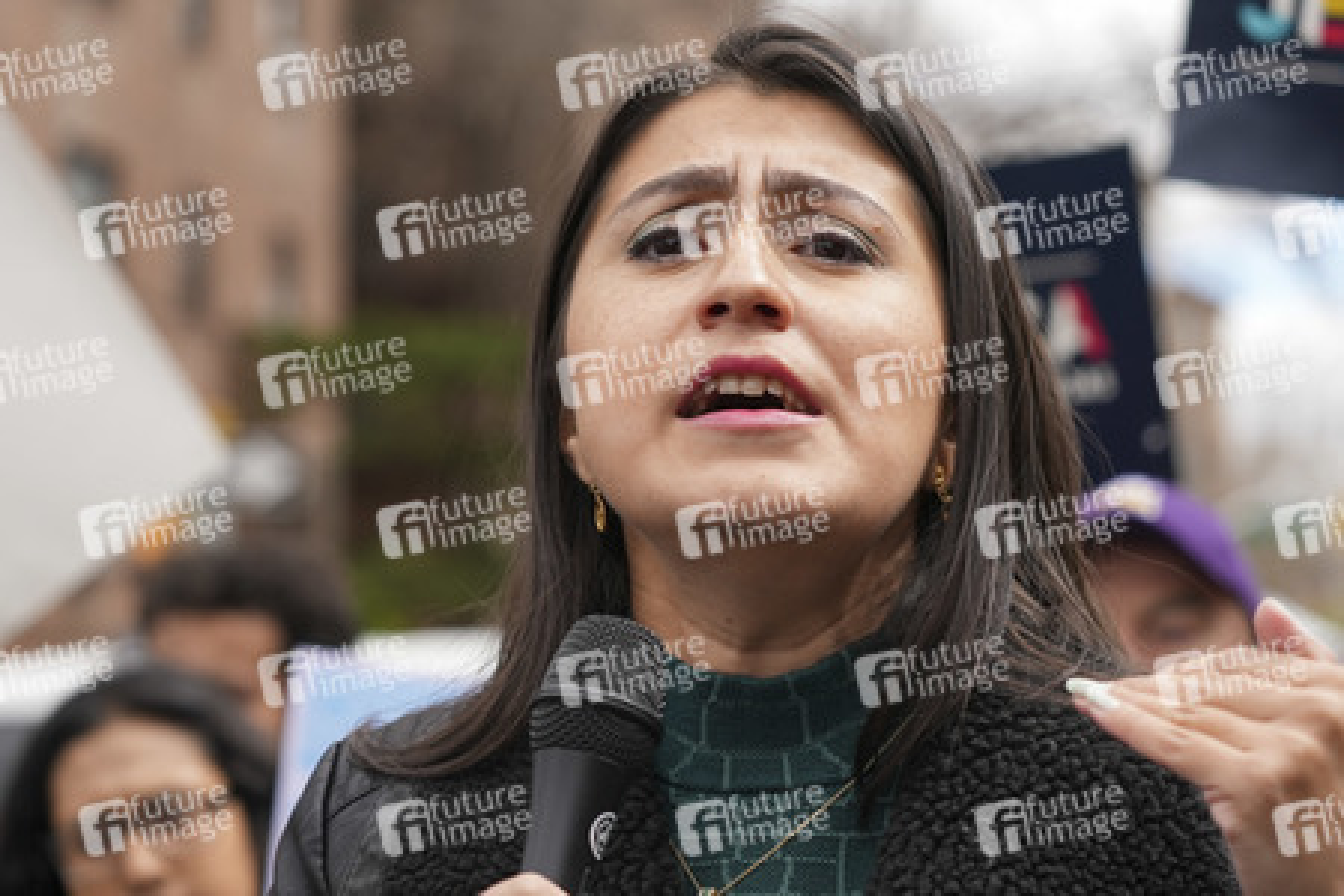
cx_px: 672
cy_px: 448
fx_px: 3733
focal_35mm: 100
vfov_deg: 13.7
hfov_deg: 20.4
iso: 500
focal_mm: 100
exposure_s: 1/1000
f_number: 5.6
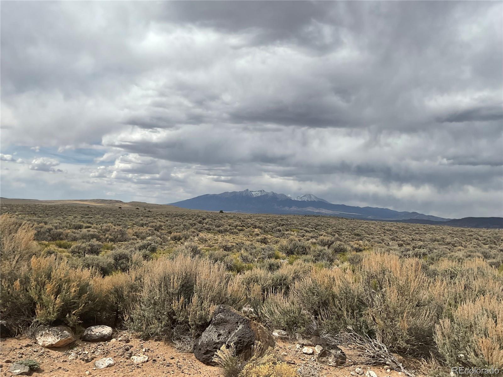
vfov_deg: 48.2
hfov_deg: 61.7
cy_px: 188
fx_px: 421
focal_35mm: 29
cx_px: 252
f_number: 1.8
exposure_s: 1/3788
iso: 16
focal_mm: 3
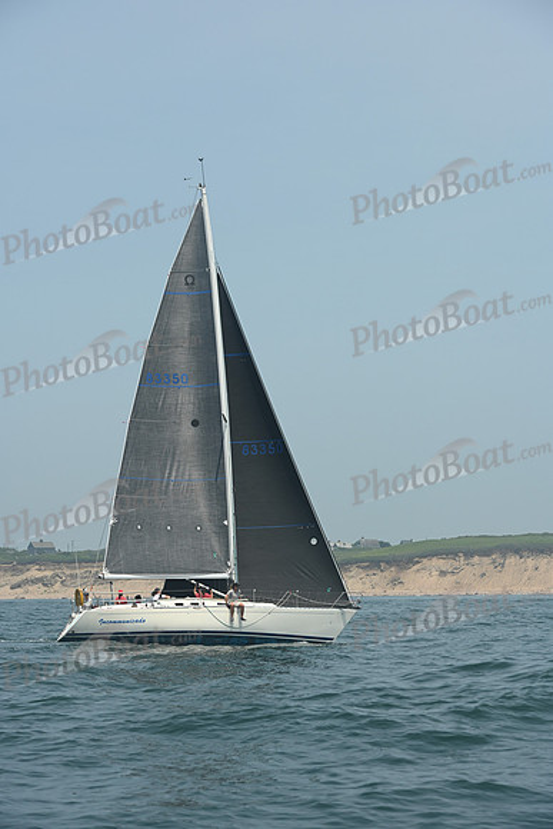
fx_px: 2579
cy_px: 414
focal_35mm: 112
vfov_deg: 18.3
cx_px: 276
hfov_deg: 12.2
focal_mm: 112
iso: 320
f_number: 8
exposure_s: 1/1250
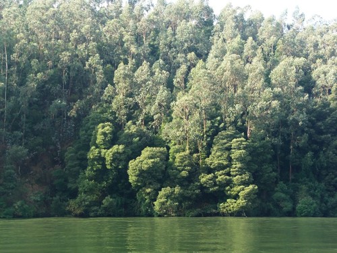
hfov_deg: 32.2
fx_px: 584
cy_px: 126
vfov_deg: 24.4
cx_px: 168
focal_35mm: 60
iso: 100
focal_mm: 10.7
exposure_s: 1/160
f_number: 4
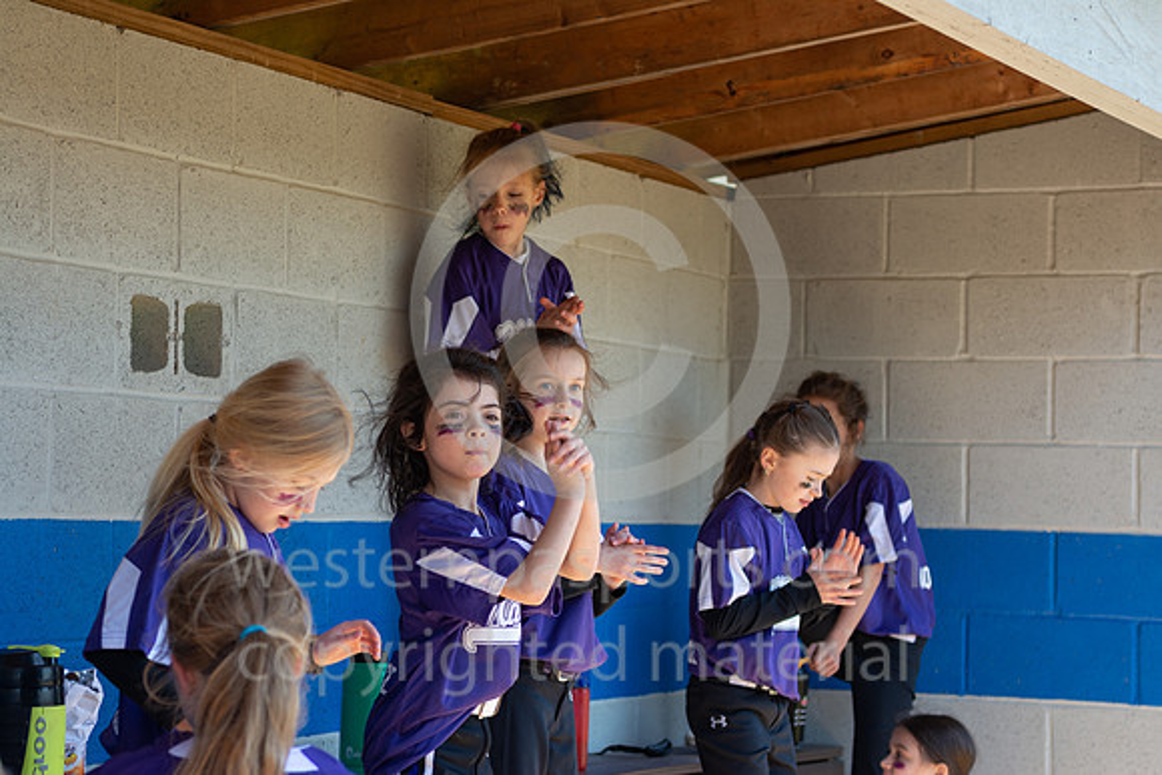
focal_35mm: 105
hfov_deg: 19.5
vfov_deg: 13.0
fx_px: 3390
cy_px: 388
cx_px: 581
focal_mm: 70
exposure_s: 1/250
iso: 100
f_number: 2.8
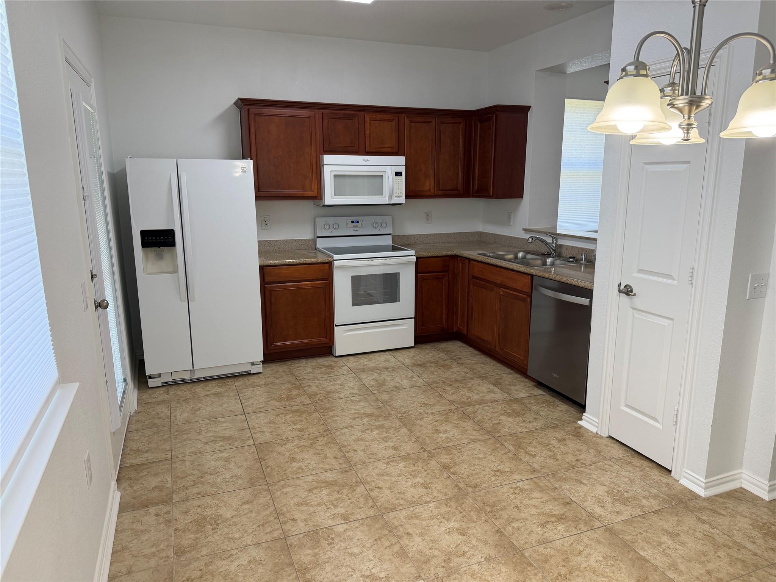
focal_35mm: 24
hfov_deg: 71.6
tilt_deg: -10.7
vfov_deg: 56.8
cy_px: 291
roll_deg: +0.7
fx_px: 538
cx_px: 388
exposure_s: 1/154
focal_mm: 6.76
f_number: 1.78
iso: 100
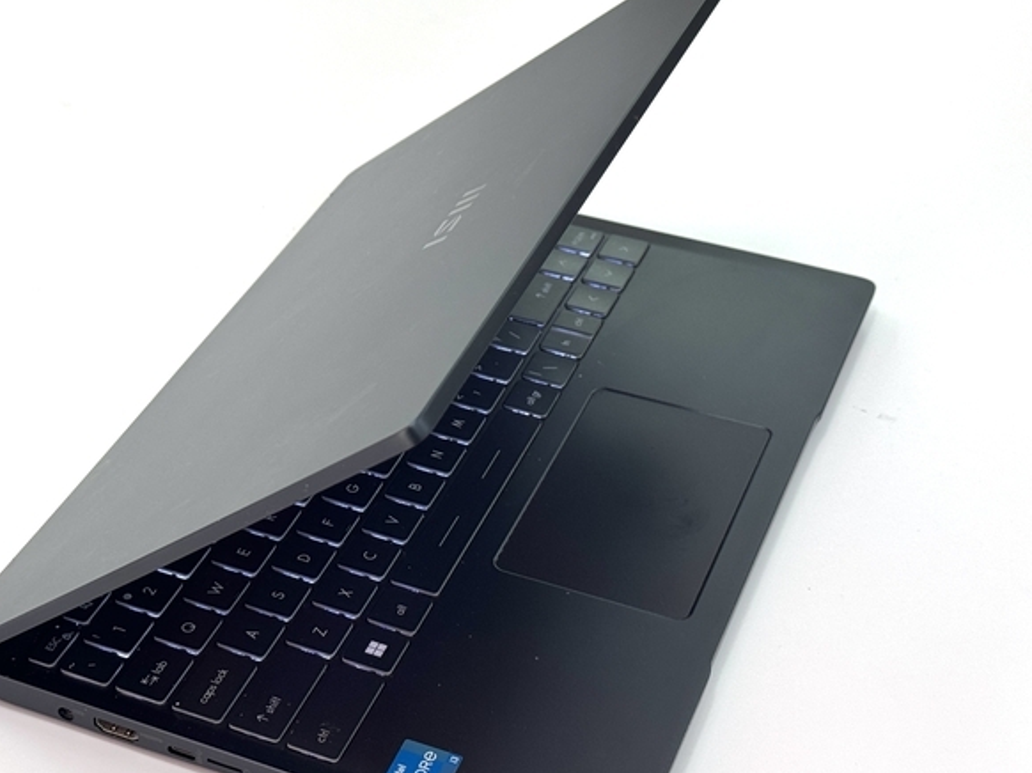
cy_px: 392
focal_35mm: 66
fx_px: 1967
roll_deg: +1.1
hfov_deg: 29.3
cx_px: 399
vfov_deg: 22.2
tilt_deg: -37.9
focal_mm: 6.76
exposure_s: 1/136
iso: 50
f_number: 1.78
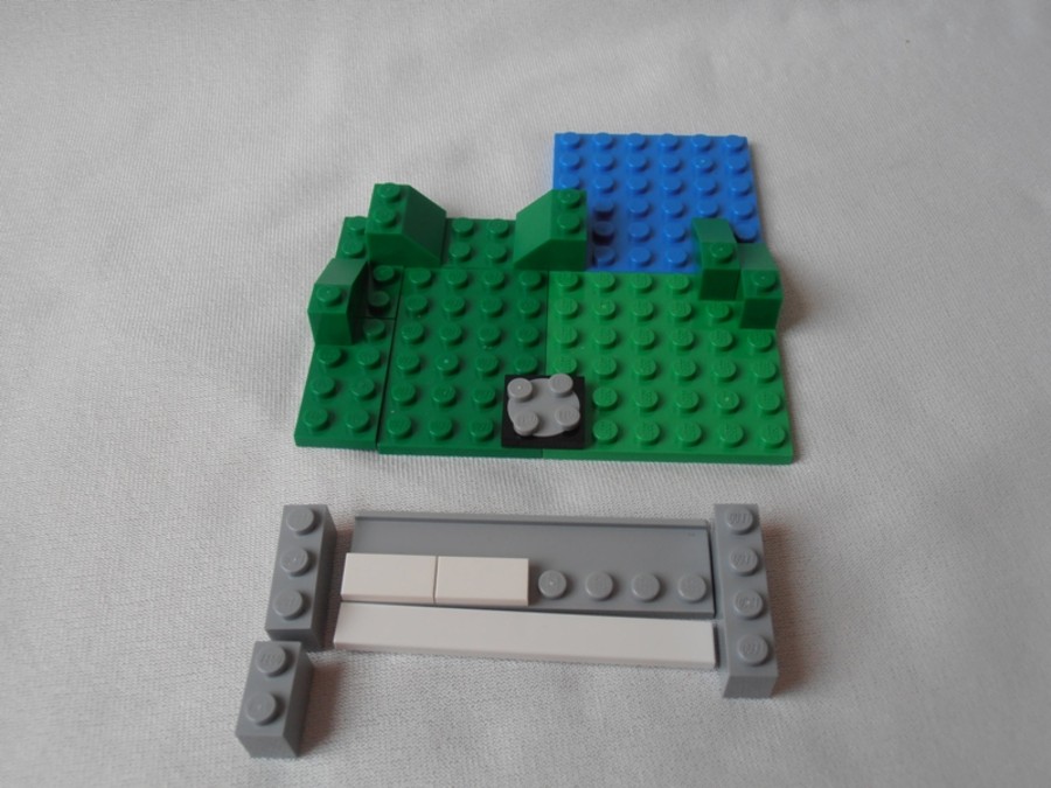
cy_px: 394
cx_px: 526
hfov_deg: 50.1
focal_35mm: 37
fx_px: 1123
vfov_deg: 38.7
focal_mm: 6.61
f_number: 3.9
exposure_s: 1/80
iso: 80
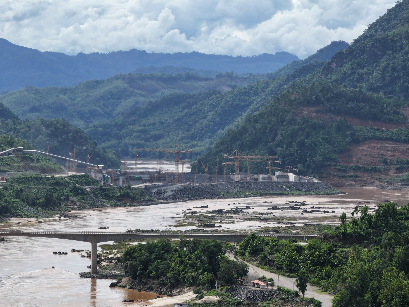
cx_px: 204
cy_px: 154
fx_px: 1961
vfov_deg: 8.9
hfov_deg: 11.9
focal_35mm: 166
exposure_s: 1/640
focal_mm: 30.71
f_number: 3.4
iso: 100
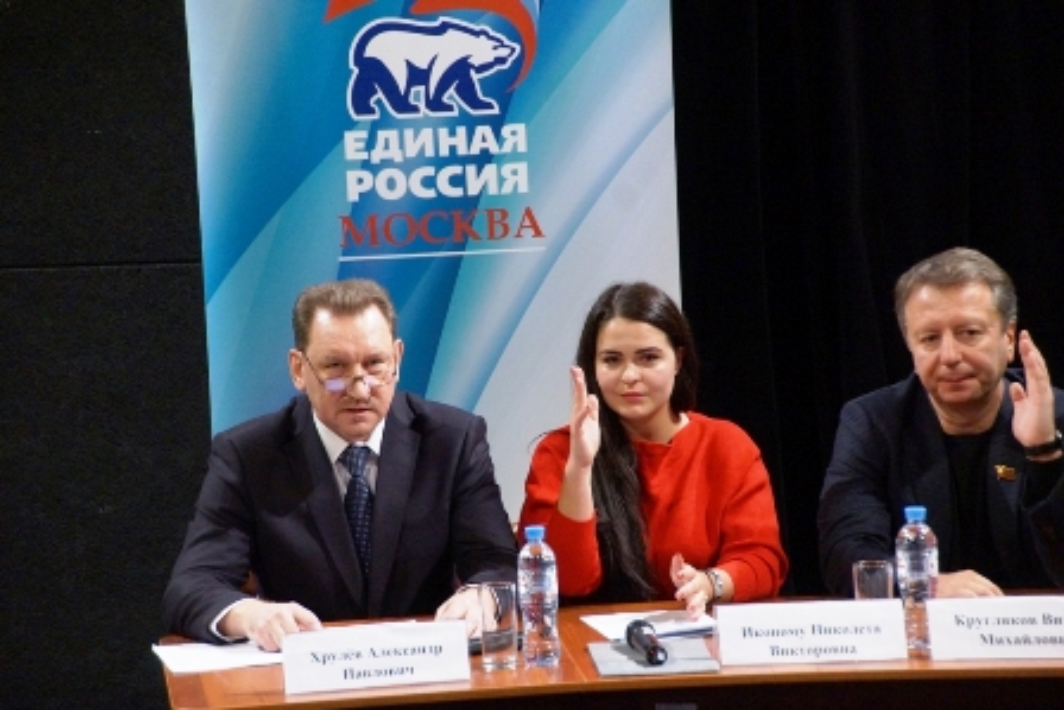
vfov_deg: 6.5
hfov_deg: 9.8
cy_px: 355
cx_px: 532
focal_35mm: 210
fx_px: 6208
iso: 2000
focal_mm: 140
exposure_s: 1/40
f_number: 6.3
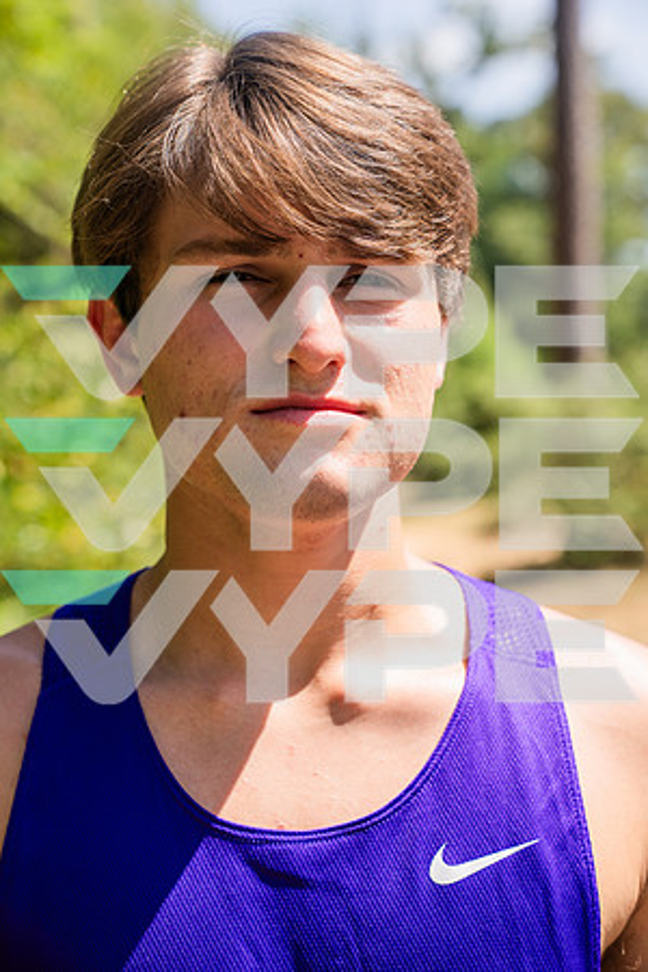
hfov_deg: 19.5
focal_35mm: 70
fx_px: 1890
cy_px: 486
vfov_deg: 28.8
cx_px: 324
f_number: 4.5
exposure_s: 1/400
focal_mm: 70
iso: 100
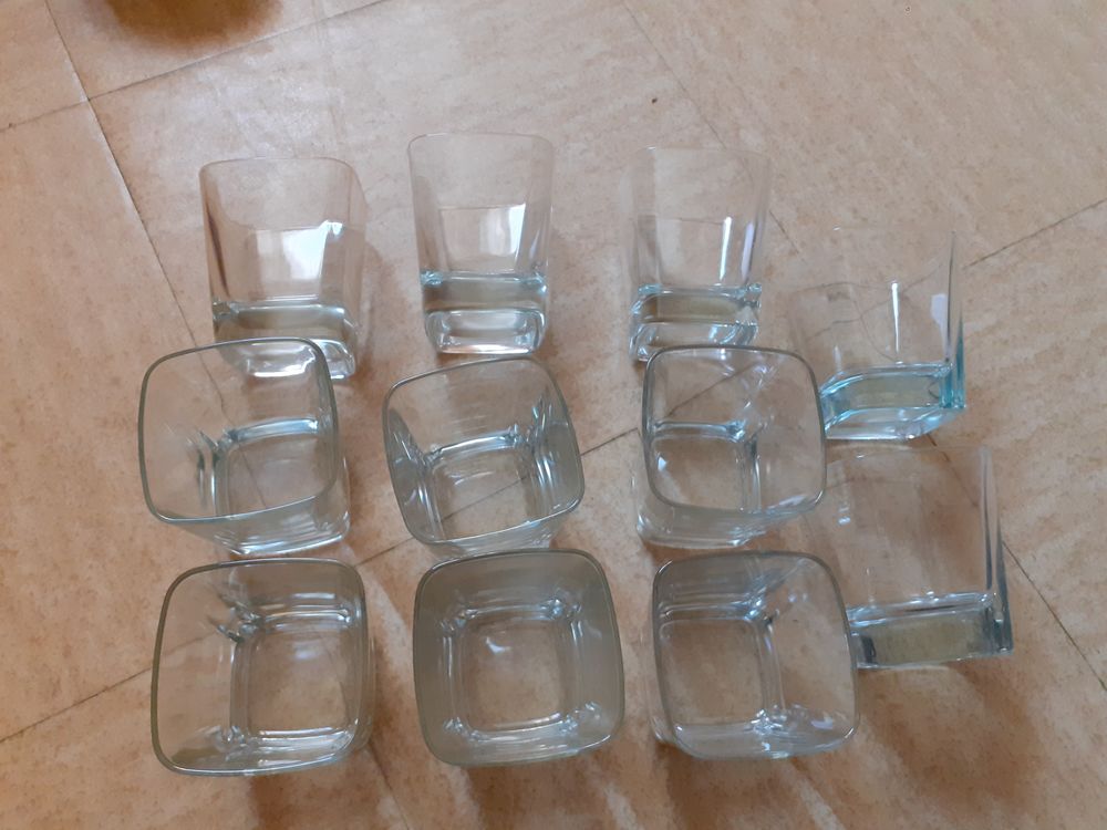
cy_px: 415
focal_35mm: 27
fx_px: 863
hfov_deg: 65.3
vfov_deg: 51.4
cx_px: 554
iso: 250
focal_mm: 3.6
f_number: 1.9
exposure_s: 1/25
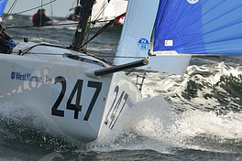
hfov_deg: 3.1
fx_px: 4423
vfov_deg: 2.1
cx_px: 159
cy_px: 18
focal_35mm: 658
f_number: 9
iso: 320
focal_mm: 300
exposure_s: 1/1000
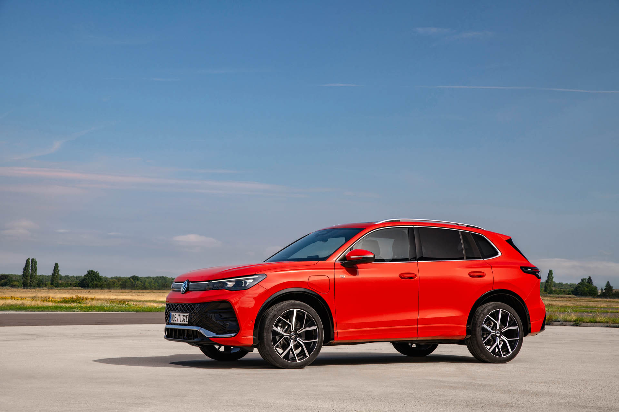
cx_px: 310
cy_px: 206
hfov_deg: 32.4
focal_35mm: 62
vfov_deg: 21.9
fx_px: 1066
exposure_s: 1/250
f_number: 9
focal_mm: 62
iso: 320
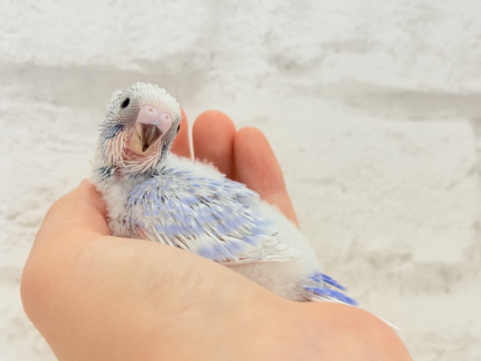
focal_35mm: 52
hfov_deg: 36.8
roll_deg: -1.2
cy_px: 180
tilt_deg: -0.1
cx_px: 240
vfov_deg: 28.0
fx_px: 723
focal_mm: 5.96
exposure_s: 1/100
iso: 64
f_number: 1.6
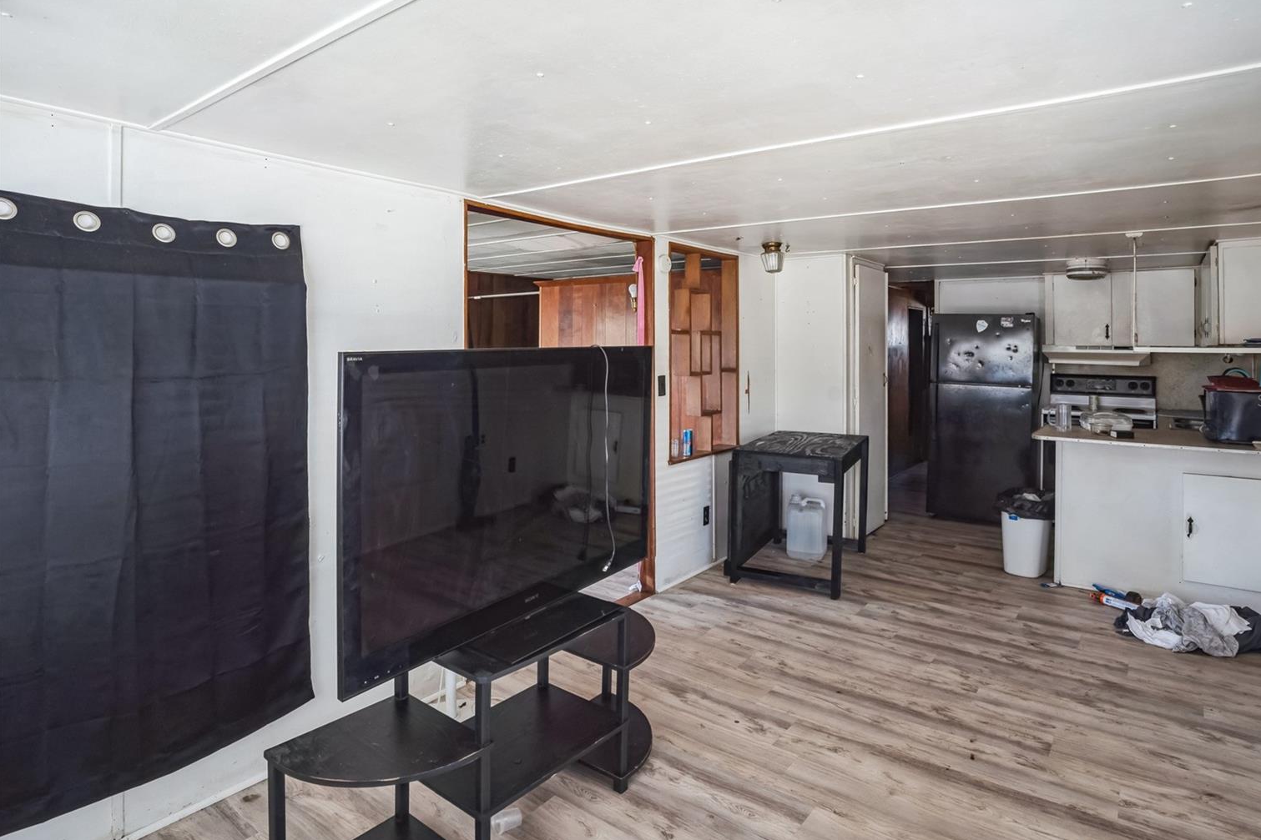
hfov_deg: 89.9
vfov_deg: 67.3
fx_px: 630
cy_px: 400
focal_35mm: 18
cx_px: 664
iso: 200
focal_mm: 17
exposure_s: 1/10
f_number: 8
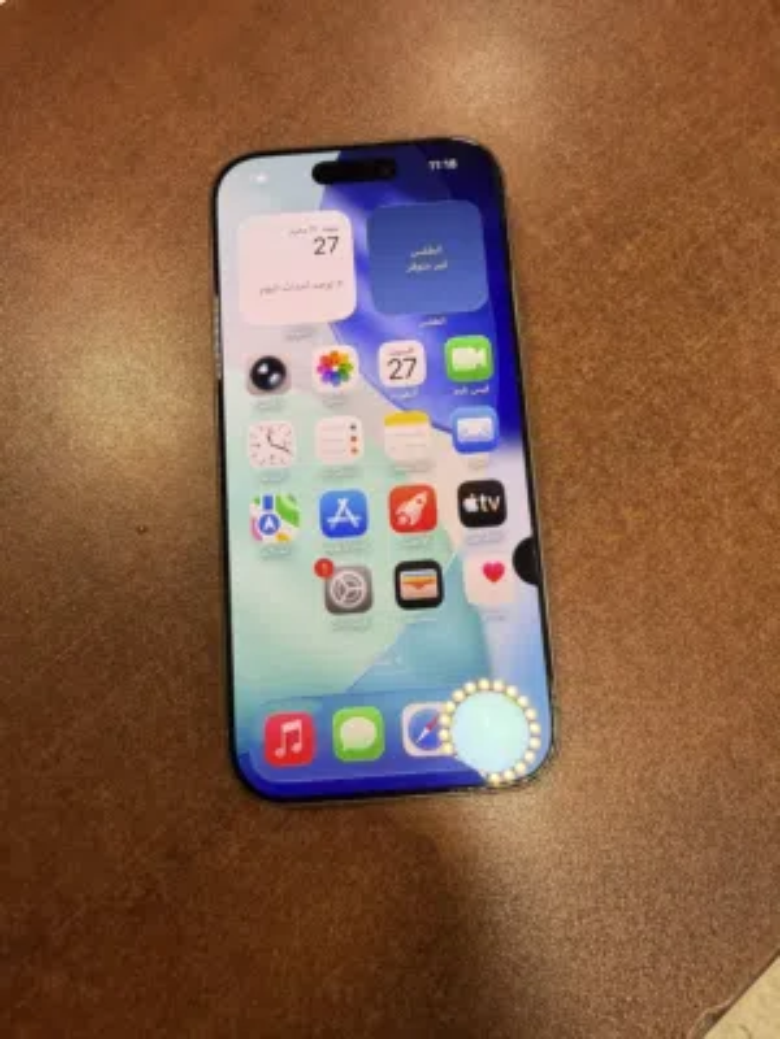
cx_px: 390
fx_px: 721
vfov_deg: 71.6
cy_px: 520
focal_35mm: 24
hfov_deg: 56.8
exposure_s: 1/120
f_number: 2.2
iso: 250
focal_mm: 2.22
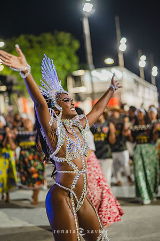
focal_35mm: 50
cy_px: 120
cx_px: 80
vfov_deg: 39.6
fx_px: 333
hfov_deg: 27.0
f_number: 1.3
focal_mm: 50
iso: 1600
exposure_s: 1/1000
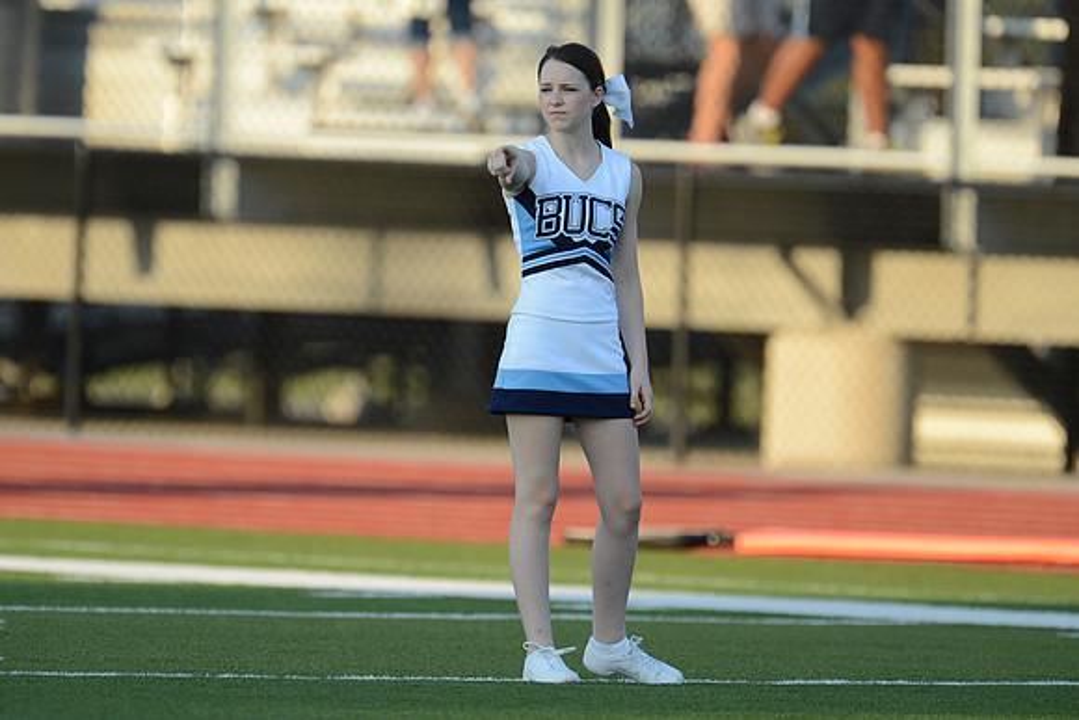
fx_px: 16488
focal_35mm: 550
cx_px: 540
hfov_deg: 3.7
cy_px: 360
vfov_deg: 2.5
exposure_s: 1/2000
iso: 800
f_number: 4
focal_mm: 550
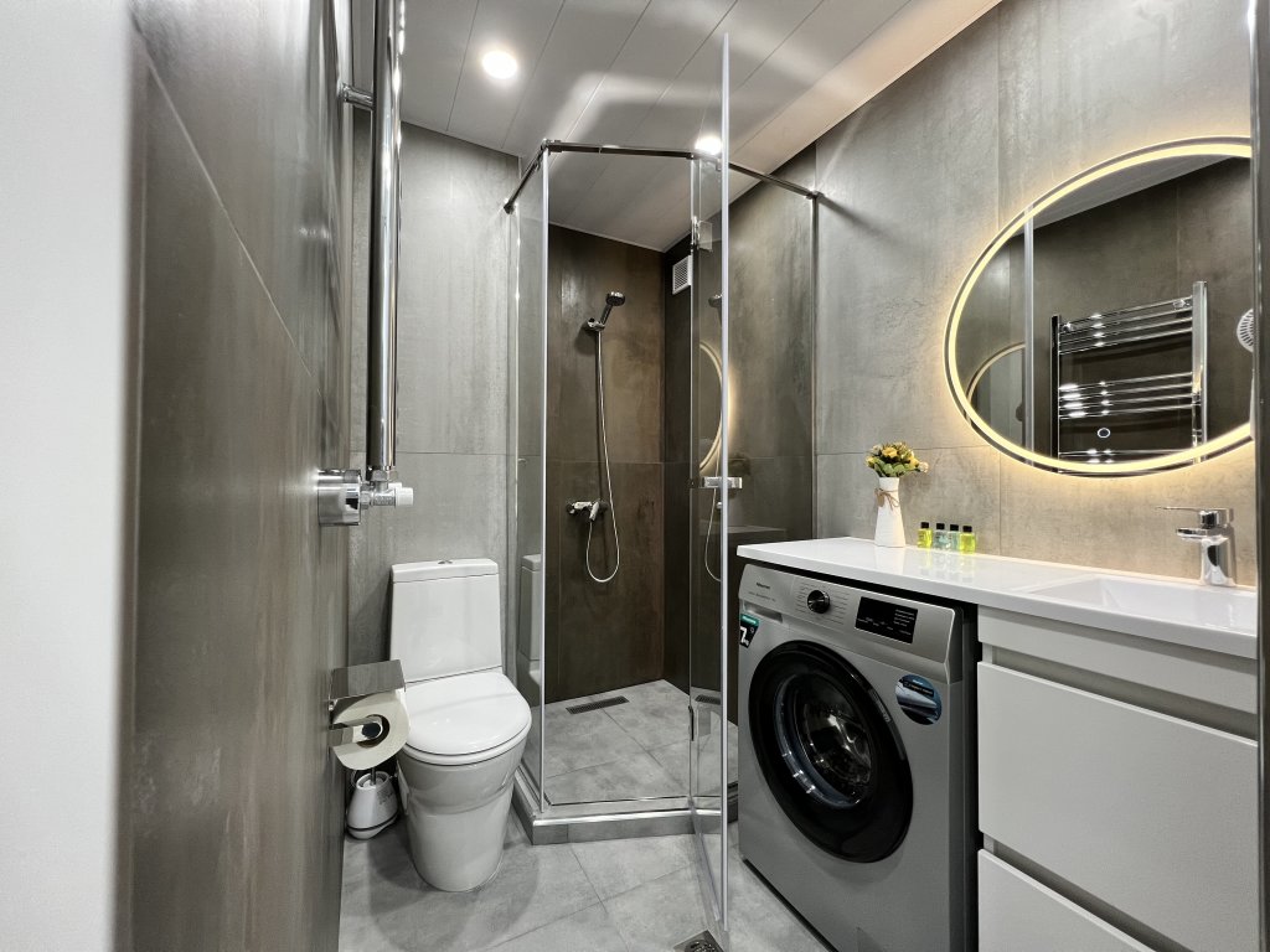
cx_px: 635
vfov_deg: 89.9
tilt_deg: +0.6
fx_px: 477
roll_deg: -0.3
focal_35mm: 13
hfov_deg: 106.2
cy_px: 476
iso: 250
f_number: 1.8
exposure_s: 1/100
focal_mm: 1.57
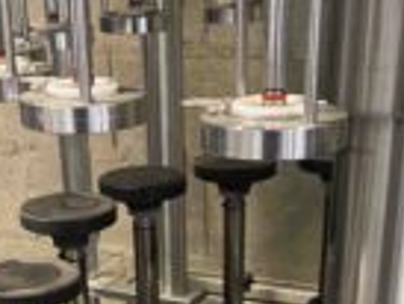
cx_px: 165
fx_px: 888
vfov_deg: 17.6
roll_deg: +3.2
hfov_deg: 25.6
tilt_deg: -29.1
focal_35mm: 76
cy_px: 443
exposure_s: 1/25
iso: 640
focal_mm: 4.25
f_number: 1.8
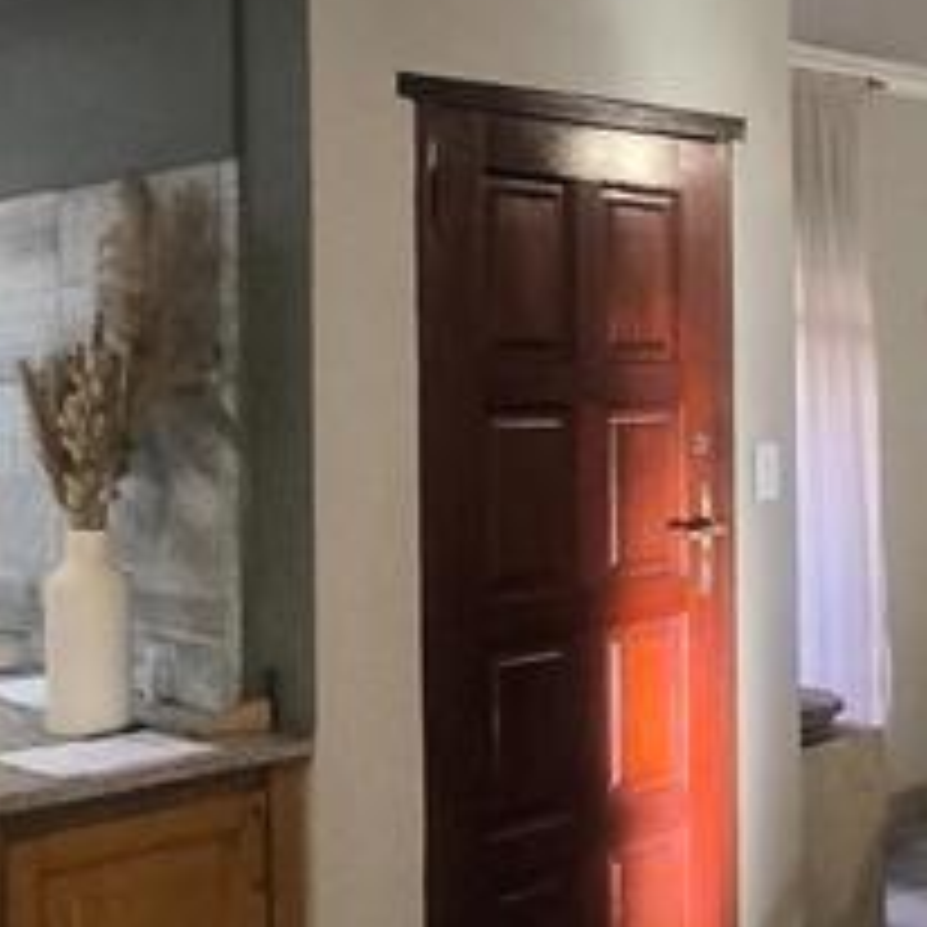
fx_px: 1666
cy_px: 360
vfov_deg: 31.0
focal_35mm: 55
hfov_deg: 31.1
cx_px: 482
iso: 320
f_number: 2.2
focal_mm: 1.65
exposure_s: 1/33.3
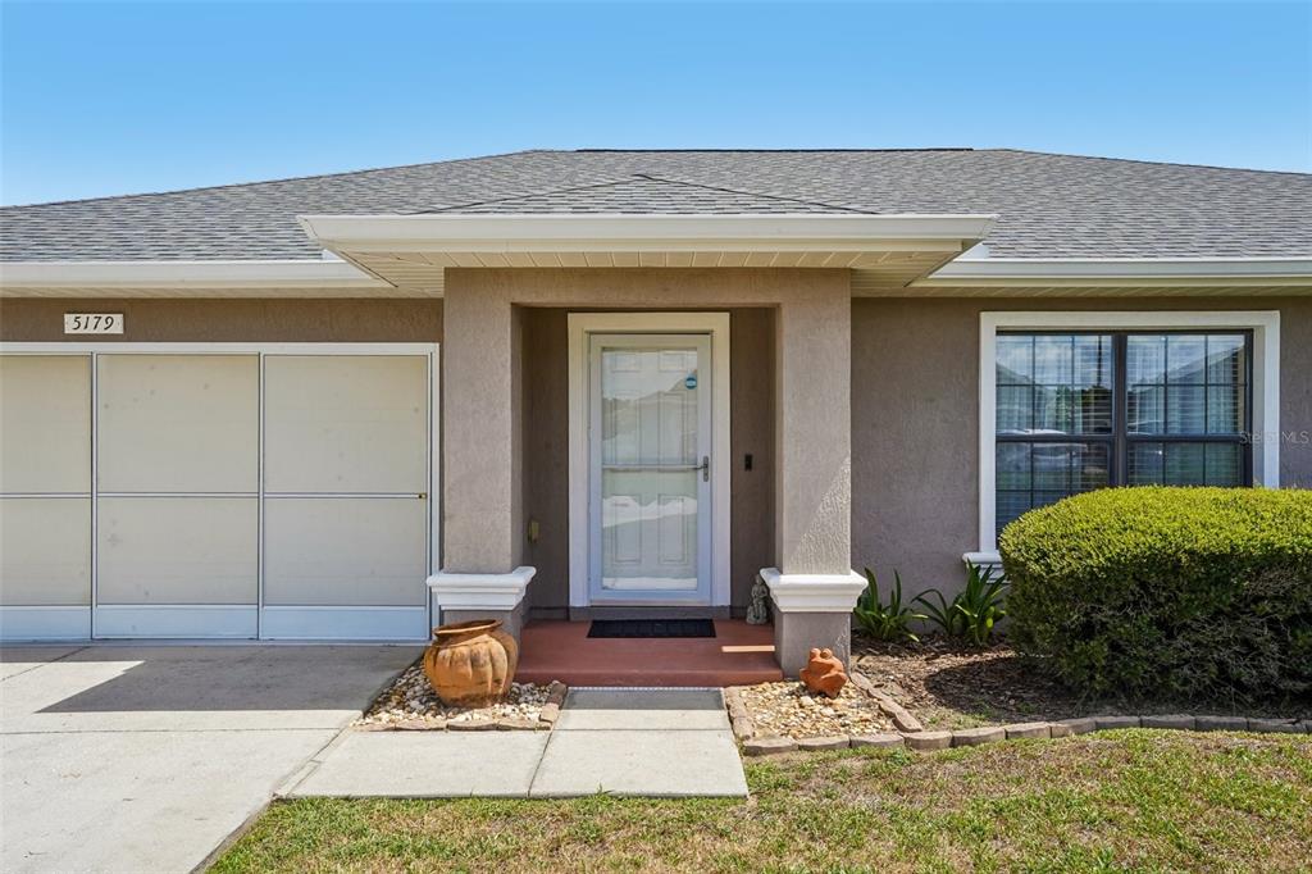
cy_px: 437
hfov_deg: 65.5
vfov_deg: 46.4
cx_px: 656
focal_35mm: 28
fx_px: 1020
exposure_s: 1/160
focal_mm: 28
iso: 800
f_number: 20
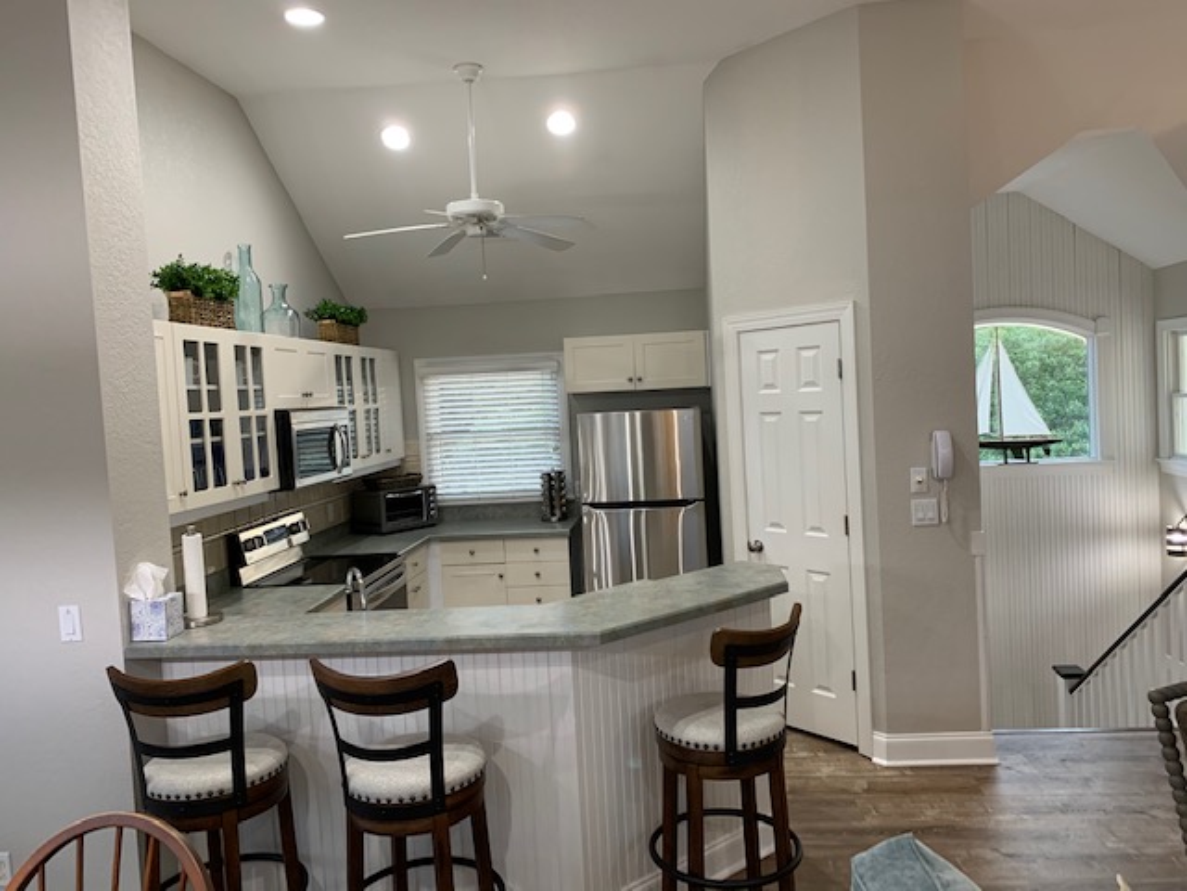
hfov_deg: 67.3
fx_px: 892
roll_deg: +4.2
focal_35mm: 26
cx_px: 594
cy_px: 446
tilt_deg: -3.8
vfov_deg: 53.1
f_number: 1.8
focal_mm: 4.25
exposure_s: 1/60
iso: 160
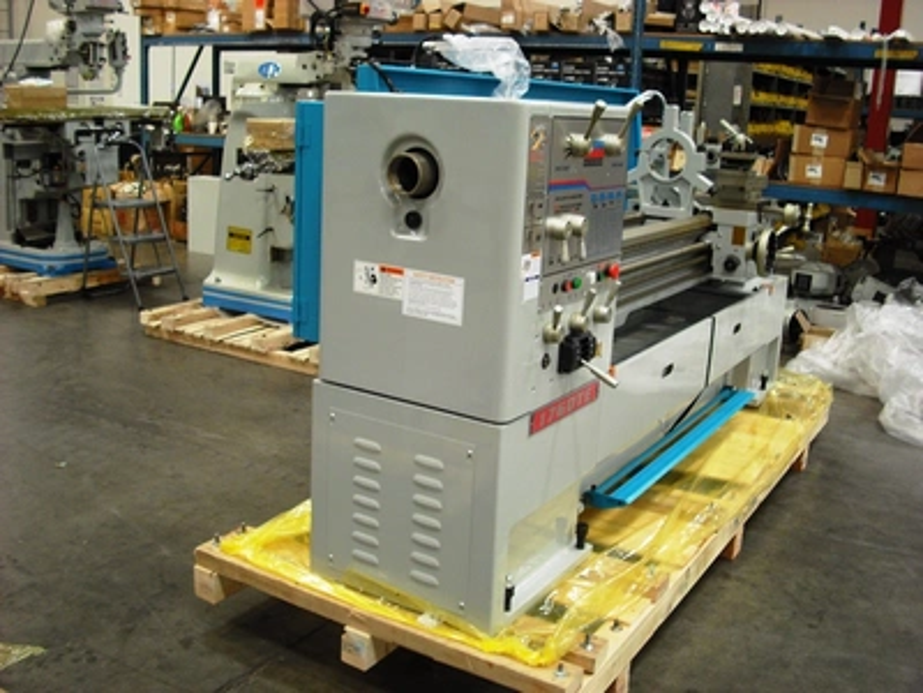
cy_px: 346
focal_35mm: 38
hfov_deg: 49.0
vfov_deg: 37.7
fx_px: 1013
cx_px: 462
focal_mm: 6.2
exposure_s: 1/30
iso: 200
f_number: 2.8
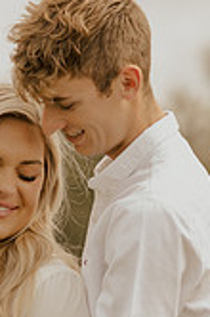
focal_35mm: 345
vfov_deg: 6.0
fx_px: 3031
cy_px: 225
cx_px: 38
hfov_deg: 4.0
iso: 100
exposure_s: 1/1250
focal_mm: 85
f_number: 1.8
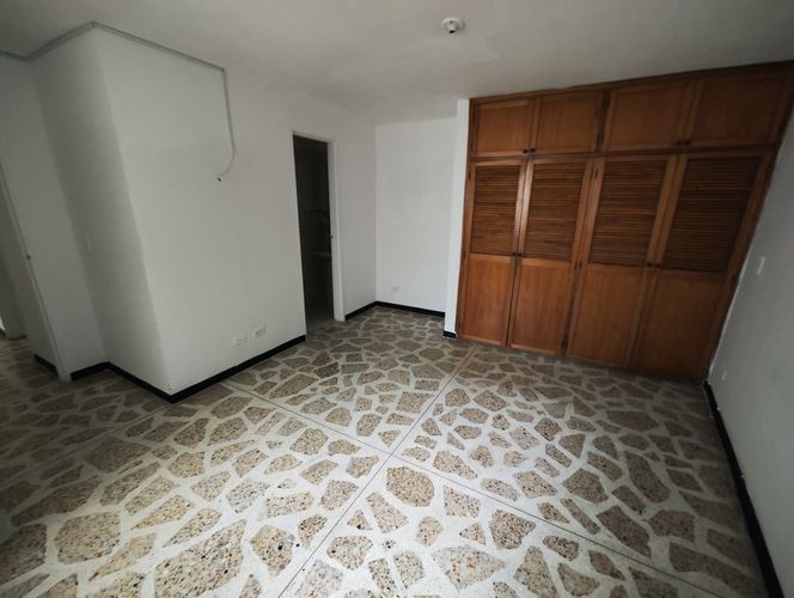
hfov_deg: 102.0
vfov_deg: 85.8
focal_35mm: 14
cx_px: 397
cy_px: 299
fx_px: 322
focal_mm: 2.16
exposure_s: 1/17.1
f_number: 2.2
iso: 1764
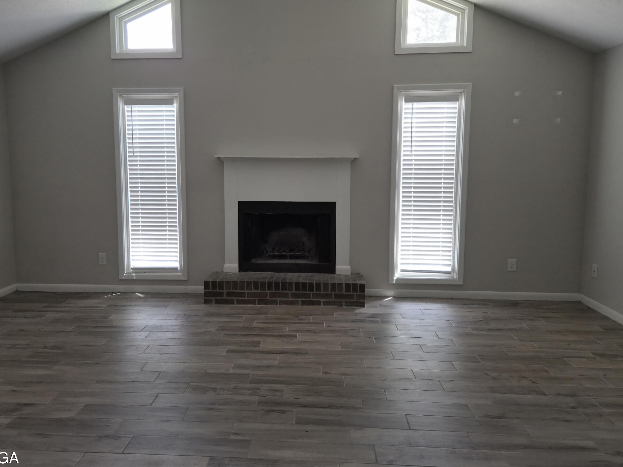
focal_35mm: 27
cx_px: 283
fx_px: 486
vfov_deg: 51.3
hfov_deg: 65.2
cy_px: 209
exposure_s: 1/182
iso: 100
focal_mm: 5.4
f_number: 1.8
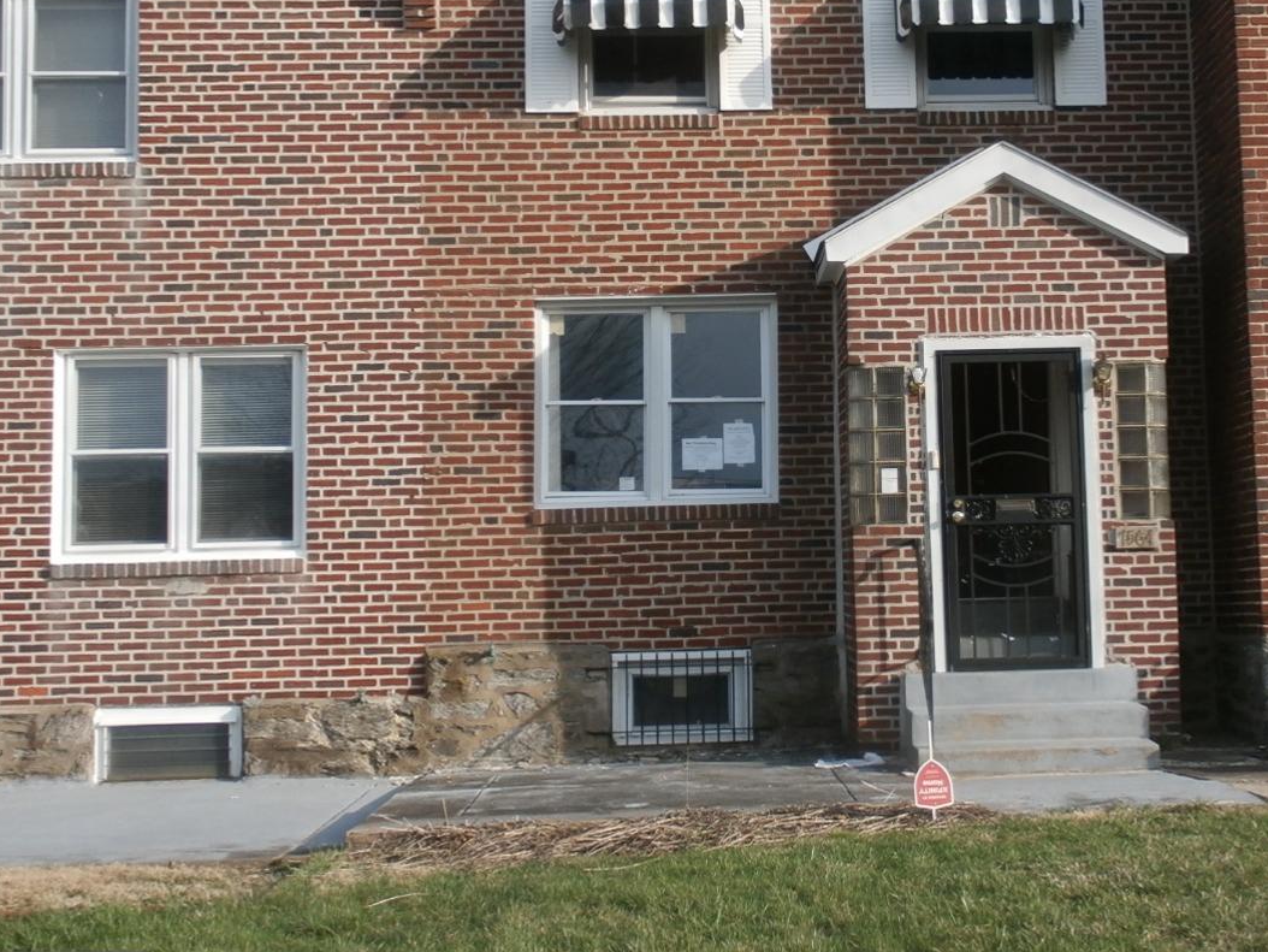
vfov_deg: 26.0
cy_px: 371
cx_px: 801
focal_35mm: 56
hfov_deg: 34.1
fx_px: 2052
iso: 100
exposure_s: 1/500
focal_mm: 7.28
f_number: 3.6
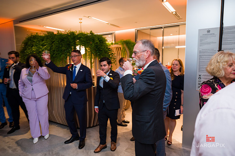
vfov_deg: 53.1
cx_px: 118
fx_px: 157
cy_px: 78
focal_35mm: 24
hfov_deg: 73.8
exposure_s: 1/160
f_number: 3.2
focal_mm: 24
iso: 800
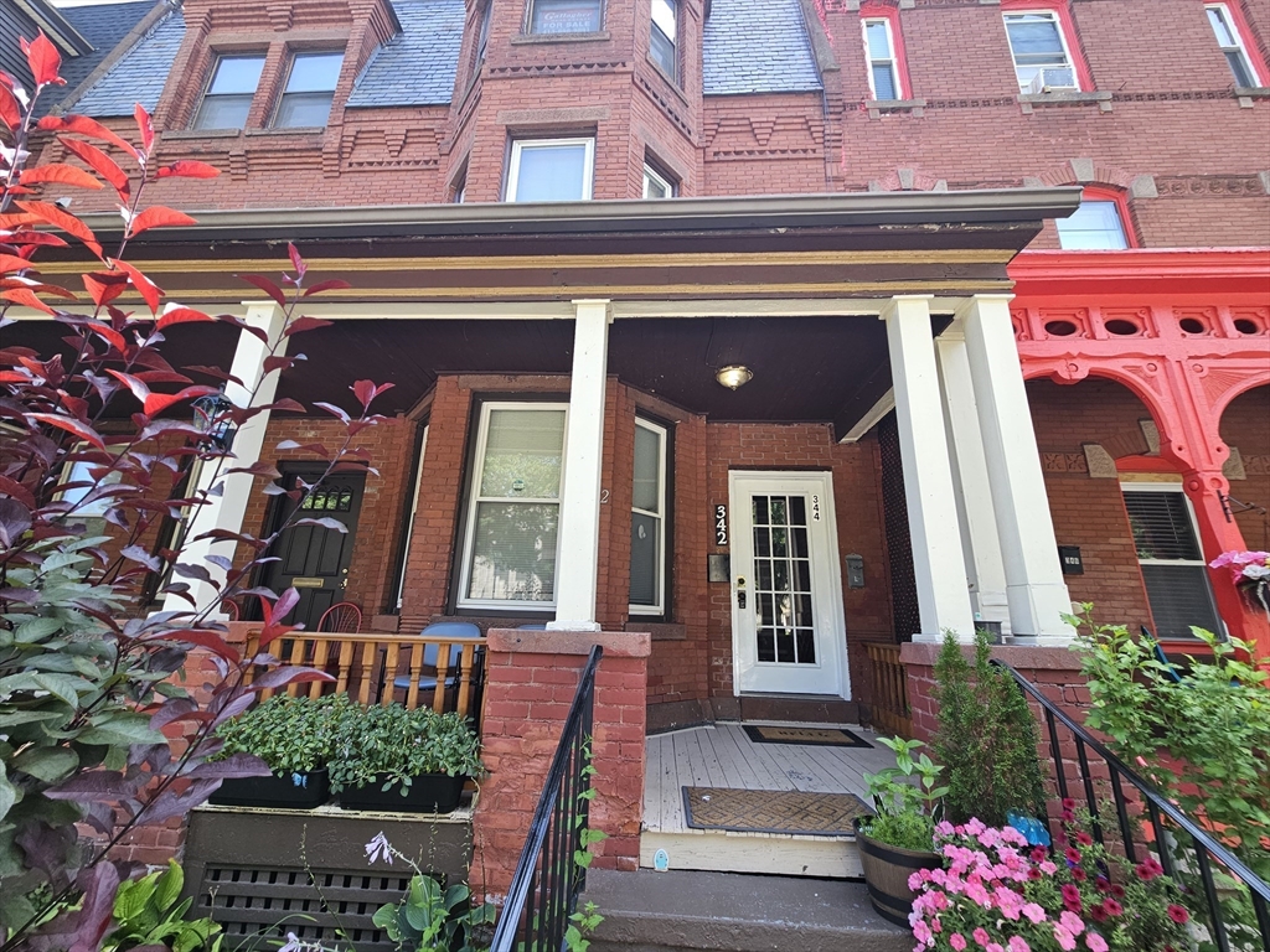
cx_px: 635
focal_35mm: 13
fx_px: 477
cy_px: 476
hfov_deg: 106.2
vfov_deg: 89.9
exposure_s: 1/164
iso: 50
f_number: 2.2
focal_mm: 2.2
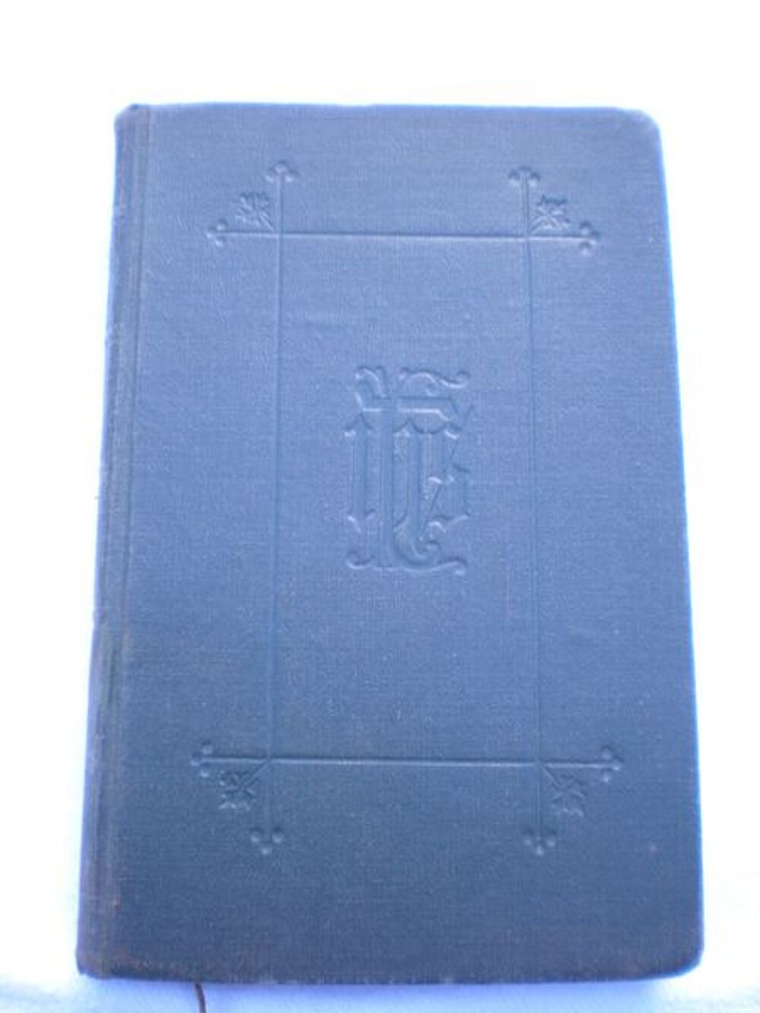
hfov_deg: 37.7
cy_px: 506
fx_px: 1112
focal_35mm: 38
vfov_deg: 49.0
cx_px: 380
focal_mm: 6.3
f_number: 3.1
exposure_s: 1/59
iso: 101
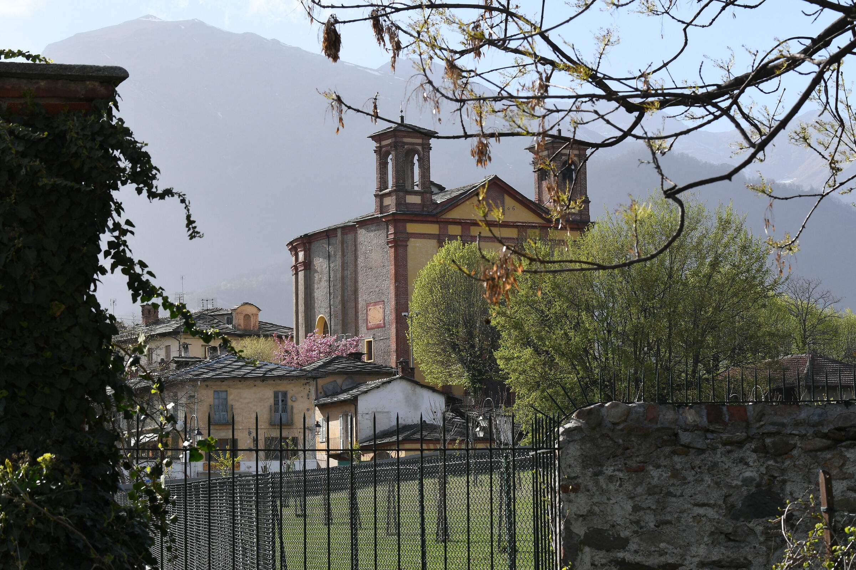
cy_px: 285
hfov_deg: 19.5
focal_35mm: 105
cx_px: 428
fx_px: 2496
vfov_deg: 13.0
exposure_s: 1/250
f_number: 10
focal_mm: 70
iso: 200
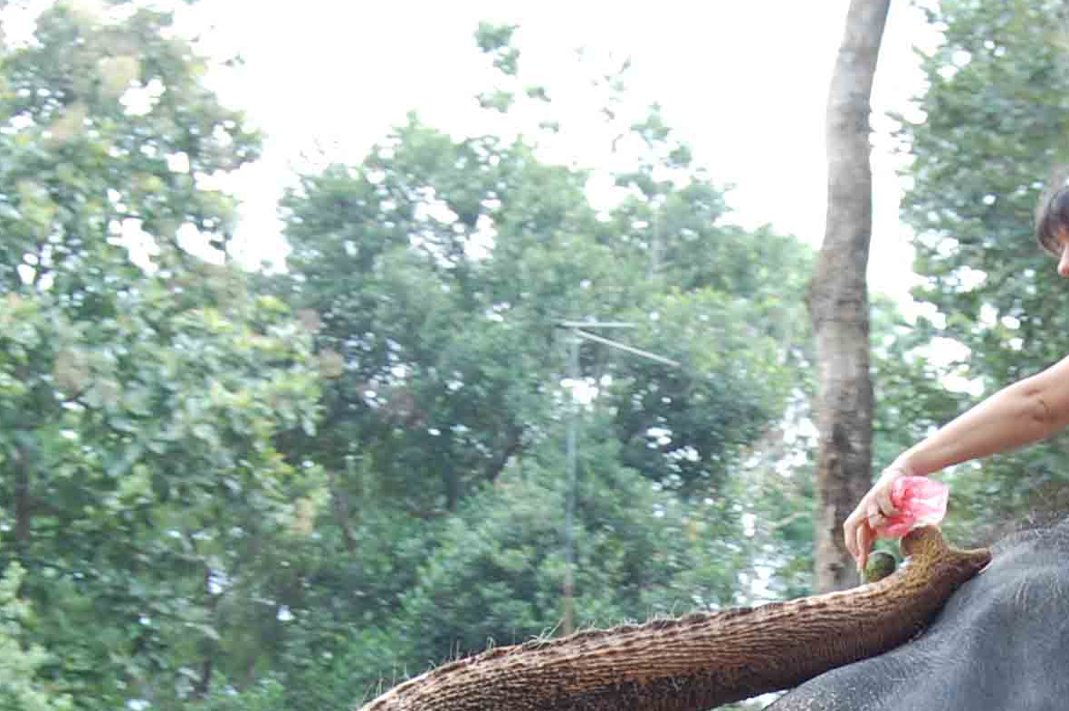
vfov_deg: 12.5
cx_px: 826
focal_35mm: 107
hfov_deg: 19.0
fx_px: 3174
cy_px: 837
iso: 320
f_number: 8
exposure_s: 1/60
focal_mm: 28
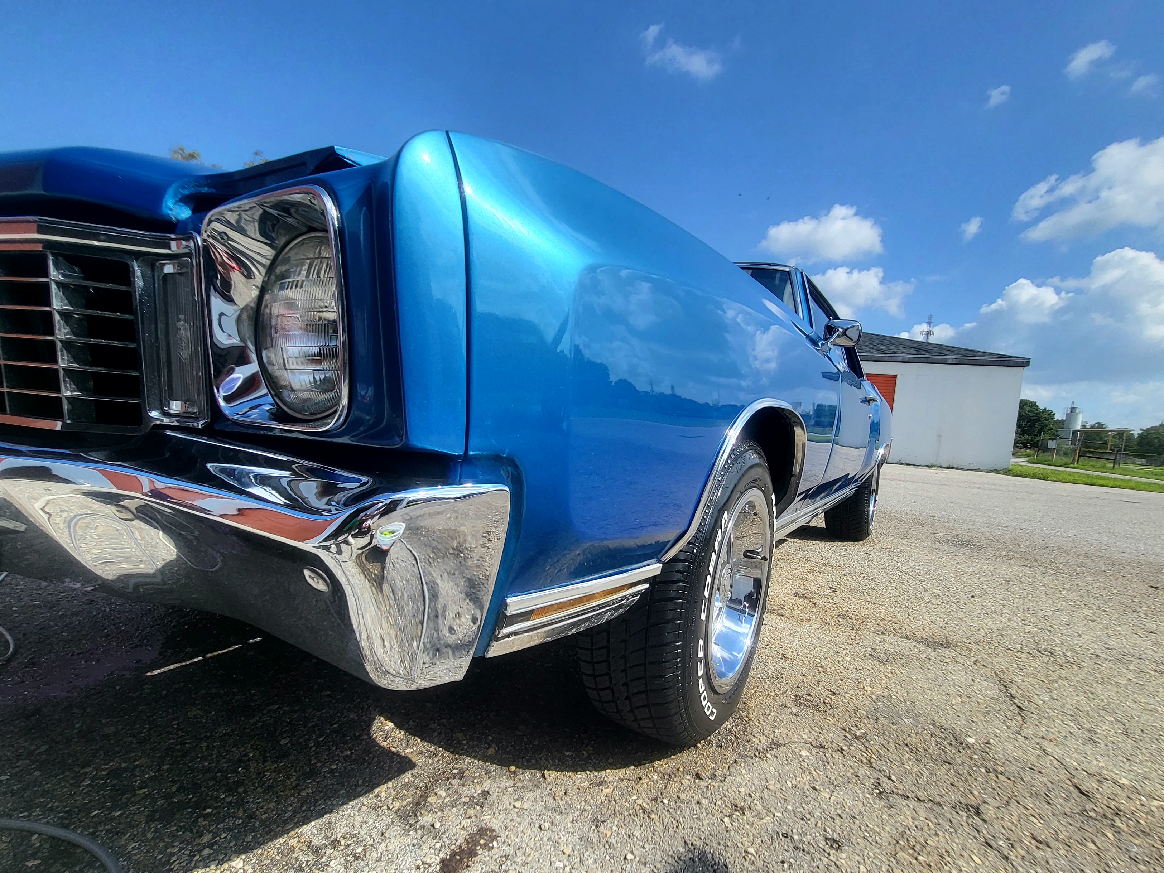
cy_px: 472
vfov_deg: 78.0
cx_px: 589
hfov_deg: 94.5
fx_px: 538
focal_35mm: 16
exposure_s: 1/909
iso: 32
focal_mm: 1.74
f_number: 2.2
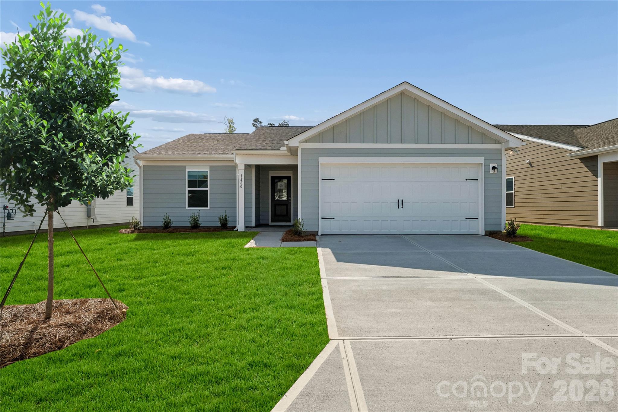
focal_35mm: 20
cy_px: 206
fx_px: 343
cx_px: 309
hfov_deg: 84.0
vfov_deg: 61.9
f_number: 8
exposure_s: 1/800
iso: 400
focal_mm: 20
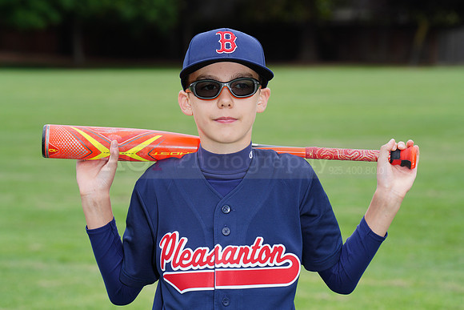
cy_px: 155
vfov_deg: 7.2
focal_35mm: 192
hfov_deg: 10.7
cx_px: 232
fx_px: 2475
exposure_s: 1/200
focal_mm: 192
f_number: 9
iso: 200
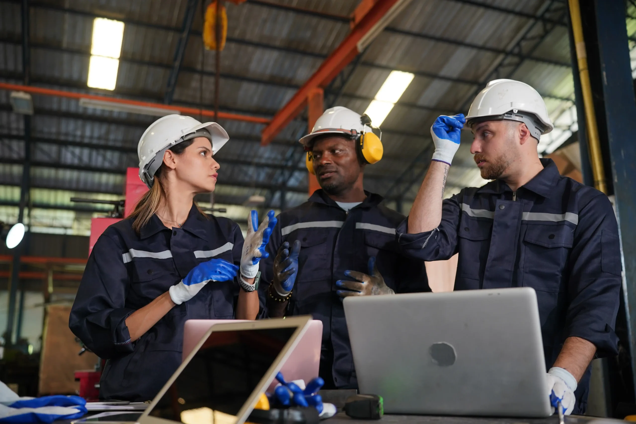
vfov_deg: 37.9
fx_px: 618
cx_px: 318
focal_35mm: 35
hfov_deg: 54.4
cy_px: 212
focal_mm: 35
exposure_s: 1/160
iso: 640
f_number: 2.5
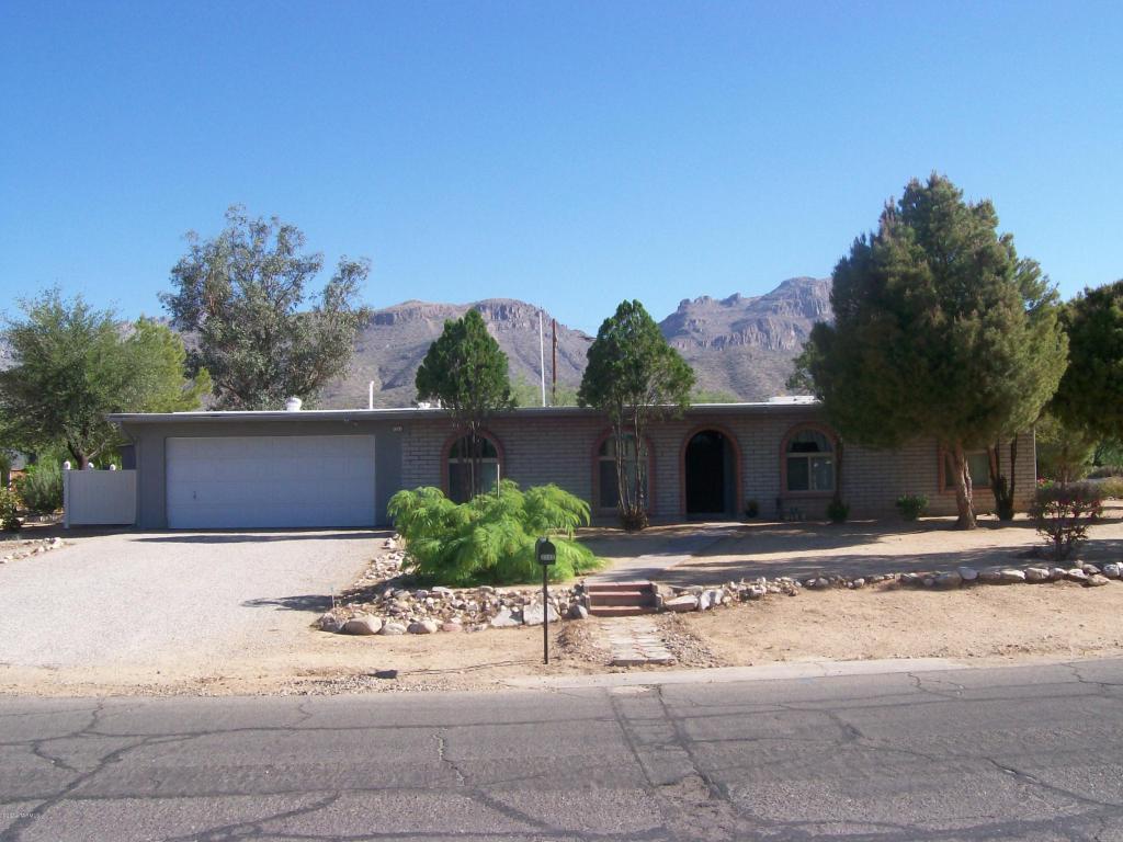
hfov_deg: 51.4
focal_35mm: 36
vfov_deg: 39.7
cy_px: 421
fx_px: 1168
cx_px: 562
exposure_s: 1/409
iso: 80
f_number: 4.8
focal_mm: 6
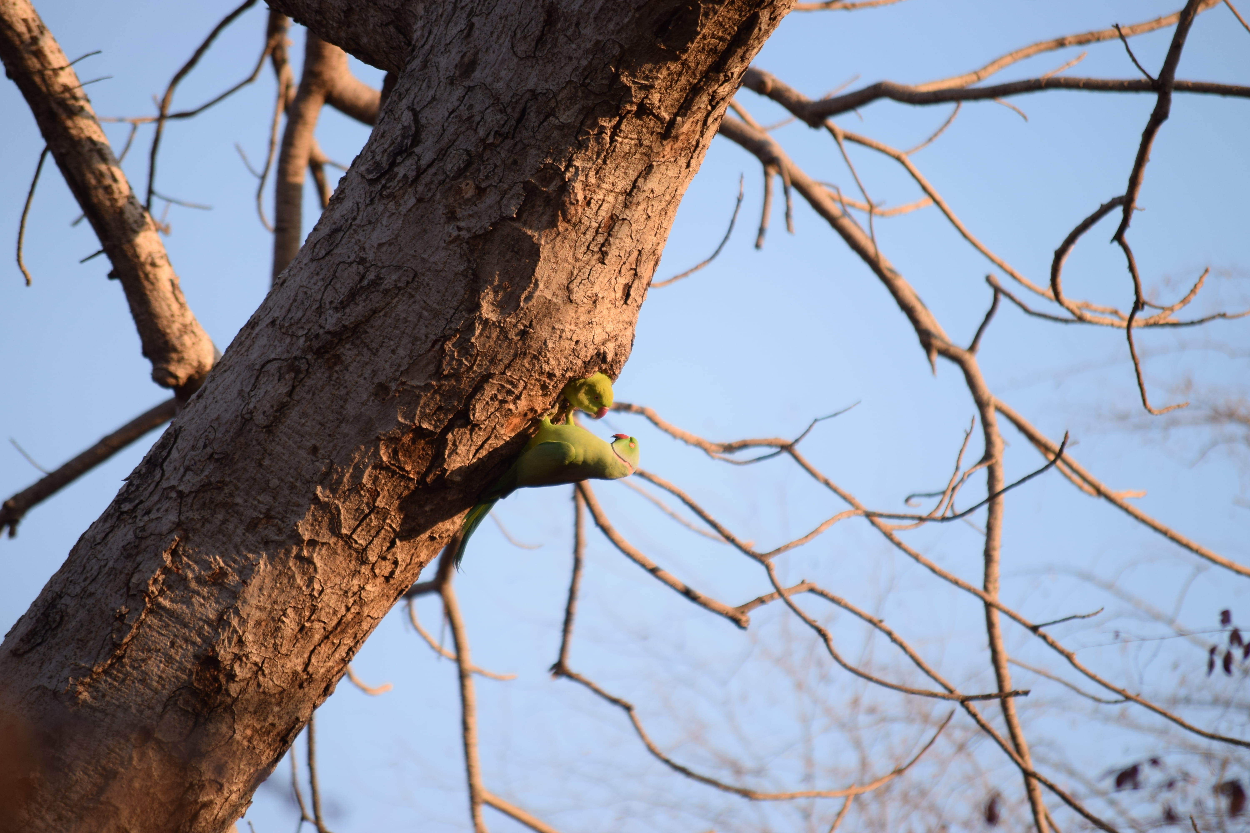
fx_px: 10416
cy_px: 416
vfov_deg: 4.6
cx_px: 625
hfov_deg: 6.9
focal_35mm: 300
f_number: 5.6
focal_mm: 200
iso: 400
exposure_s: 1/500
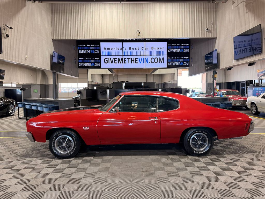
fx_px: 184
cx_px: 132
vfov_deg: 56.8
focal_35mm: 24
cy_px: 100
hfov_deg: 71.6
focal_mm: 6.76
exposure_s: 1/121
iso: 125
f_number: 1.78
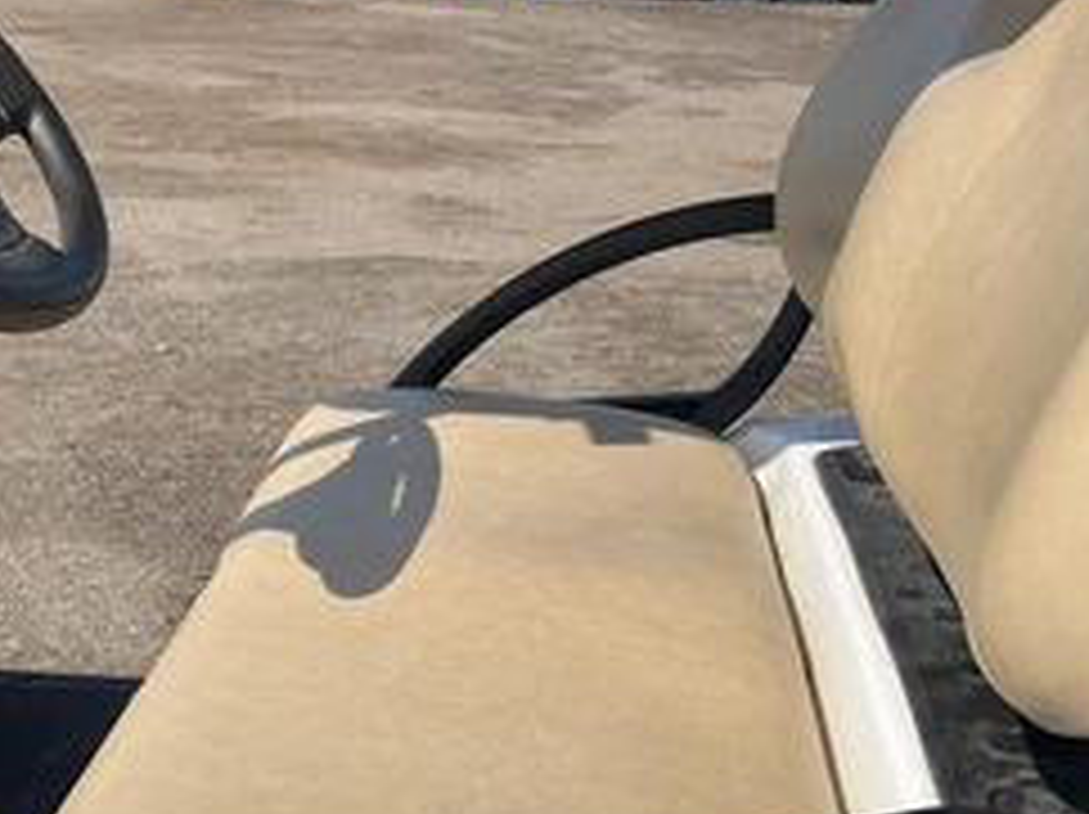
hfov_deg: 39.7
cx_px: 536
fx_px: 1509
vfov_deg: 29.7
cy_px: 616
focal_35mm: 48
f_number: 1.8
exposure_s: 1/2959
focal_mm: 3
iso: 25
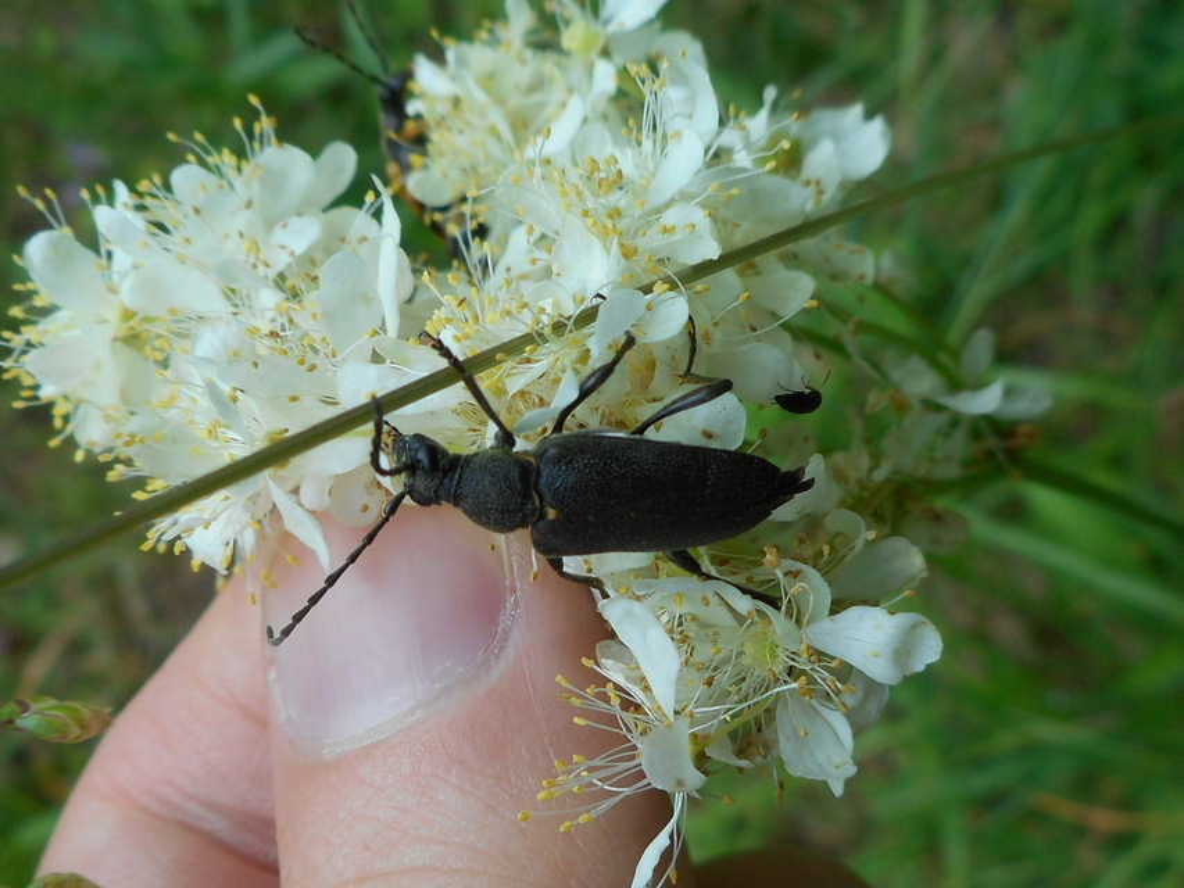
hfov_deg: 69.4
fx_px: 855
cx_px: 592
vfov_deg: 54.9
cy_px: 444
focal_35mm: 25
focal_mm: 4.5
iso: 80
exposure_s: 1/200
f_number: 3.7
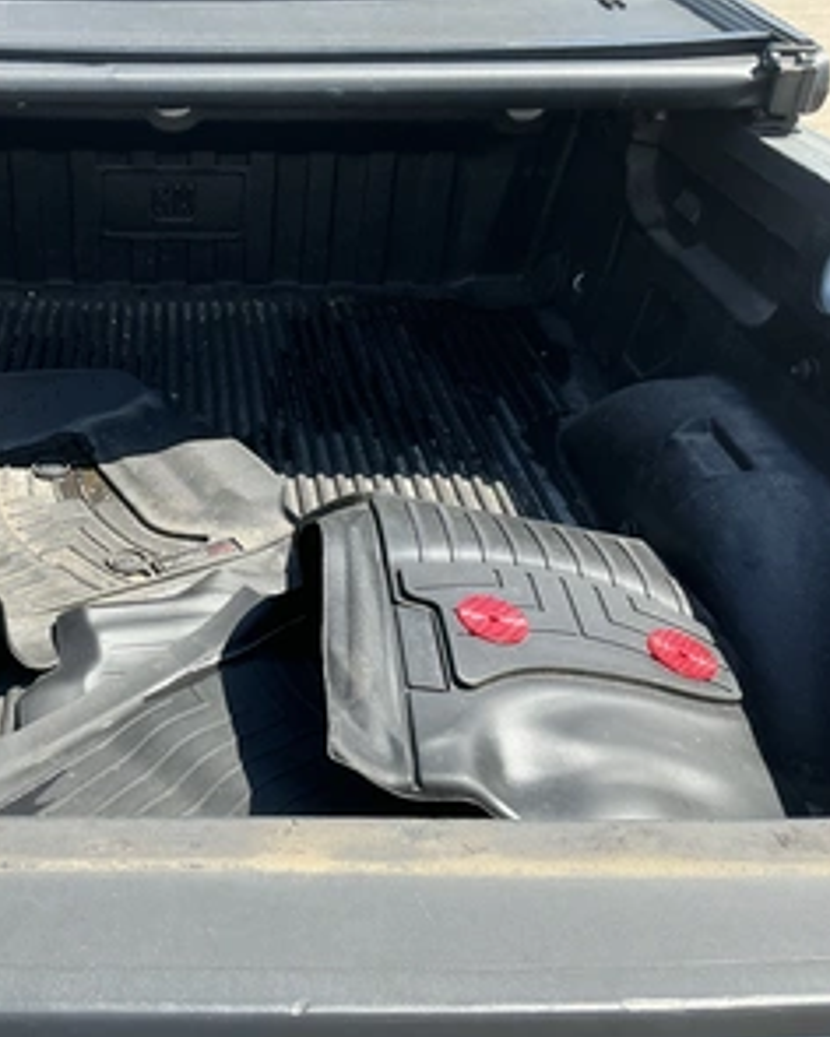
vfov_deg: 49.1
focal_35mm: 37
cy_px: 524
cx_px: 176
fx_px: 1136
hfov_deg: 38.7
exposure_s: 1/666
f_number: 1.8
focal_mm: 3
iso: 25
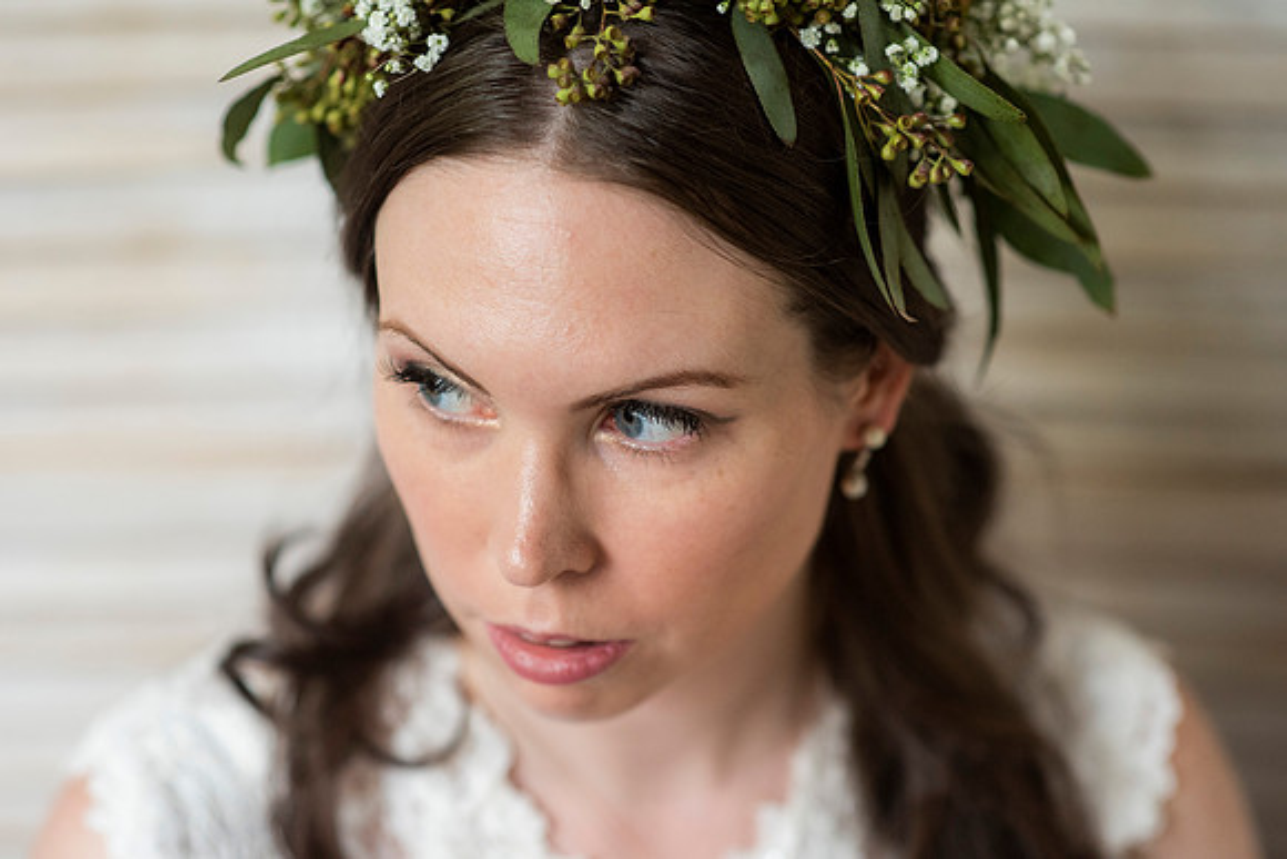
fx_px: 3039
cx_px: 644
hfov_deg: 23.9
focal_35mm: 85
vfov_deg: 16.1
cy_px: 430
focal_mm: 85
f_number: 2.5
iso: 1600
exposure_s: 1/800
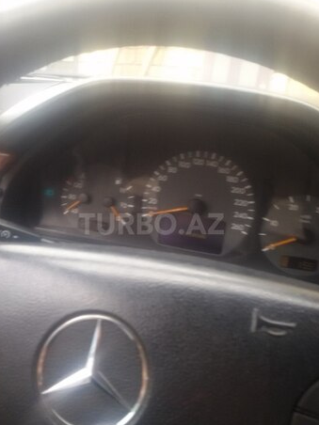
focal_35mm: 34
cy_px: 224
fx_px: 418
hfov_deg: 41.8
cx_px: 152
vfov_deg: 53.9
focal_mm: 2.93
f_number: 2.4
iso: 80
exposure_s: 1/30
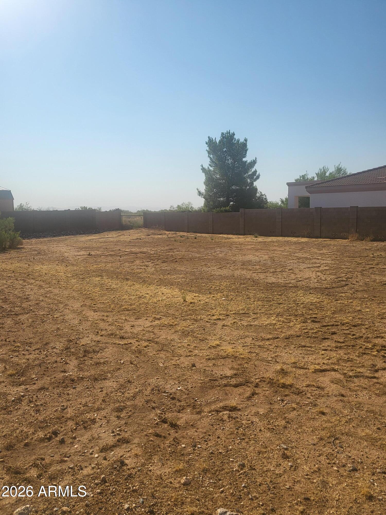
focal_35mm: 26
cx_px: 193
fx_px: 387
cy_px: 258
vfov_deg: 67.3
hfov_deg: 53.1
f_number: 1.8
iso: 50
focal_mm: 4.25
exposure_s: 1/5856
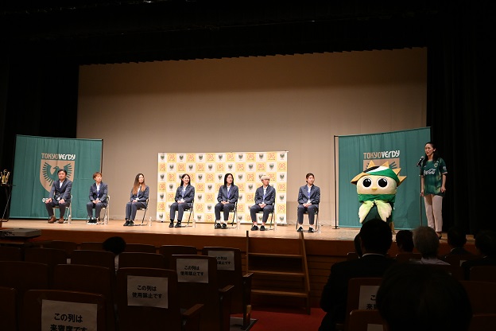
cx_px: 248
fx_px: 444
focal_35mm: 32
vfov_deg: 40.8
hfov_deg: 58.3
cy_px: 166
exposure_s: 1/100
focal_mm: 21.5
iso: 1000
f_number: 6.3
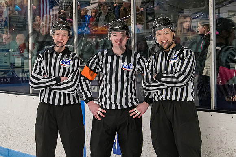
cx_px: 121
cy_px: 64
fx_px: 586
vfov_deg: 15.3
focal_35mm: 89
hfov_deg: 22.8
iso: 2500
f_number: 4.5
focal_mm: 46
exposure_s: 1/200
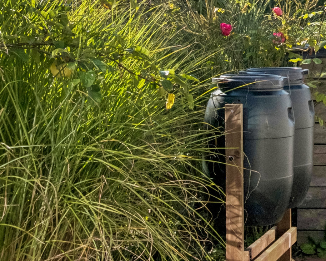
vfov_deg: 13.5
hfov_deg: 15.7
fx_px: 1071
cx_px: 510
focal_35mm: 111
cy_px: -41
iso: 800
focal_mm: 24
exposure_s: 1/5000
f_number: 5.6
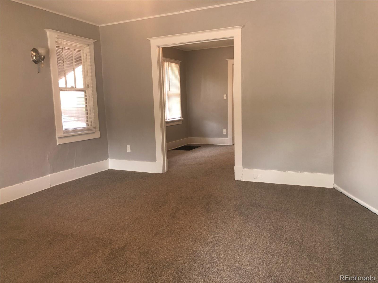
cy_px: 142
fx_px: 306
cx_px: 189
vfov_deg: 49.7
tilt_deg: -7.6
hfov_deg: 63.4
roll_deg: +2.7
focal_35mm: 28
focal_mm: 3.99
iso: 32
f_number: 1.8
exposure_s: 1/30
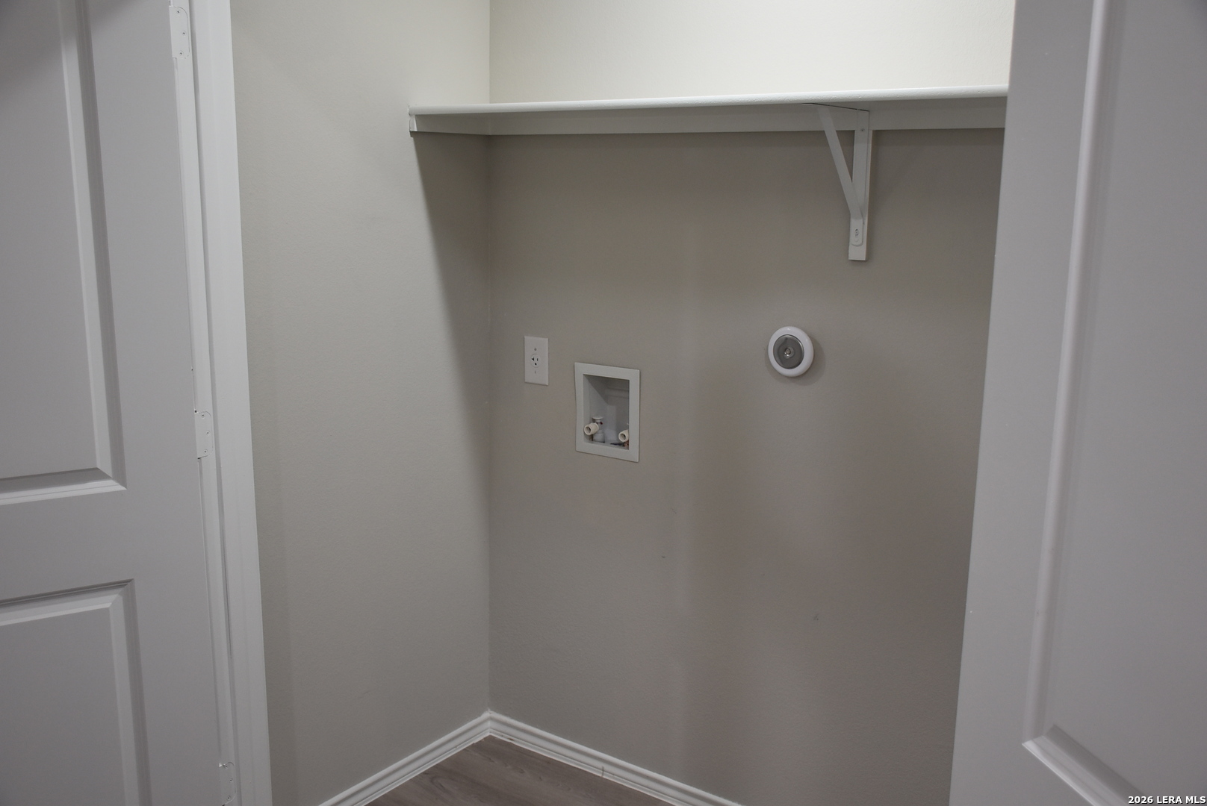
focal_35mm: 34
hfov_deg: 55.1
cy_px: 403
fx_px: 1157
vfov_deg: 38.4
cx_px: 604
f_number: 4
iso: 560
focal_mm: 23
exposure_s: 1/60
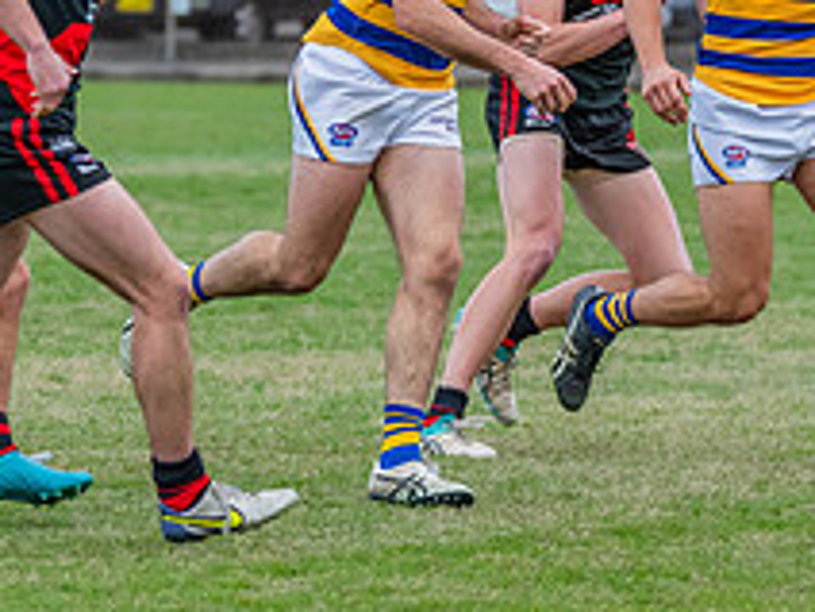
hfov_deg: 3.4
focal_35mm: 590
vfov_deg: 2.5
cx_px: 481
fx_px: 13891
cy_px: 111
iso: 1400
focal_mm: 220
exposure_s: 1/1600
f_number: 5.3
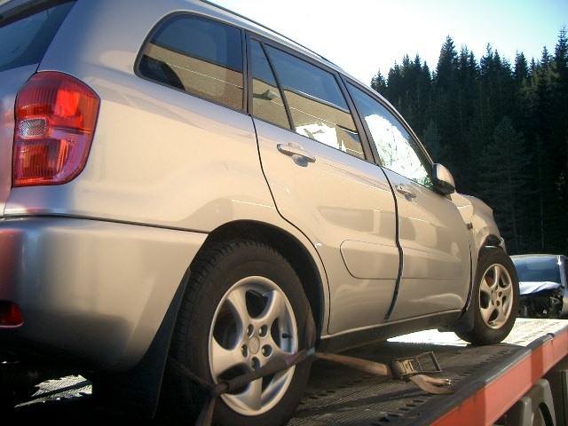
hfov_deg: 52.6
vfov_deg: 40.7
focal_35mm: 35
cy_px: 213
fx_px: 574
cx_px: 284
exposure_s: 1/320
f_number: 2.6
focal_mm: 5.8
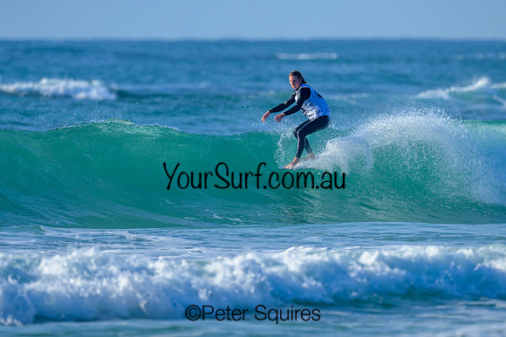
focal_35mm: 1100
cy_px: 126
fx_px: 15464
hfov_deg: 1.9
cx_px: 253
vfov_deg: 1.3
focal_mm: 800
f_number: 6.3
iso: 320
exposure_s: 1/2000
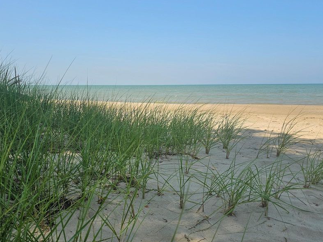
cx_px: 144
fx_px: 280
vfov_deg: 46.8
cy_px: 125
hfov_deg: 59.8
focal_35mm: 30
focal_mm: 6.3
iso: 32
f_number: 1.7
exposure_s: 1/2000
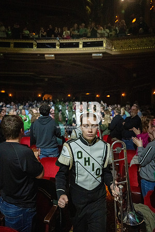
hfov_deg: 53.1
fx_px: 155
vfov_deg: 73.7
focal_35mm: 24
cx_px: 78
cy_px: 116
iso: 20000
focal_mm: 24
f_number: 2.8
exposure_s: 1/500
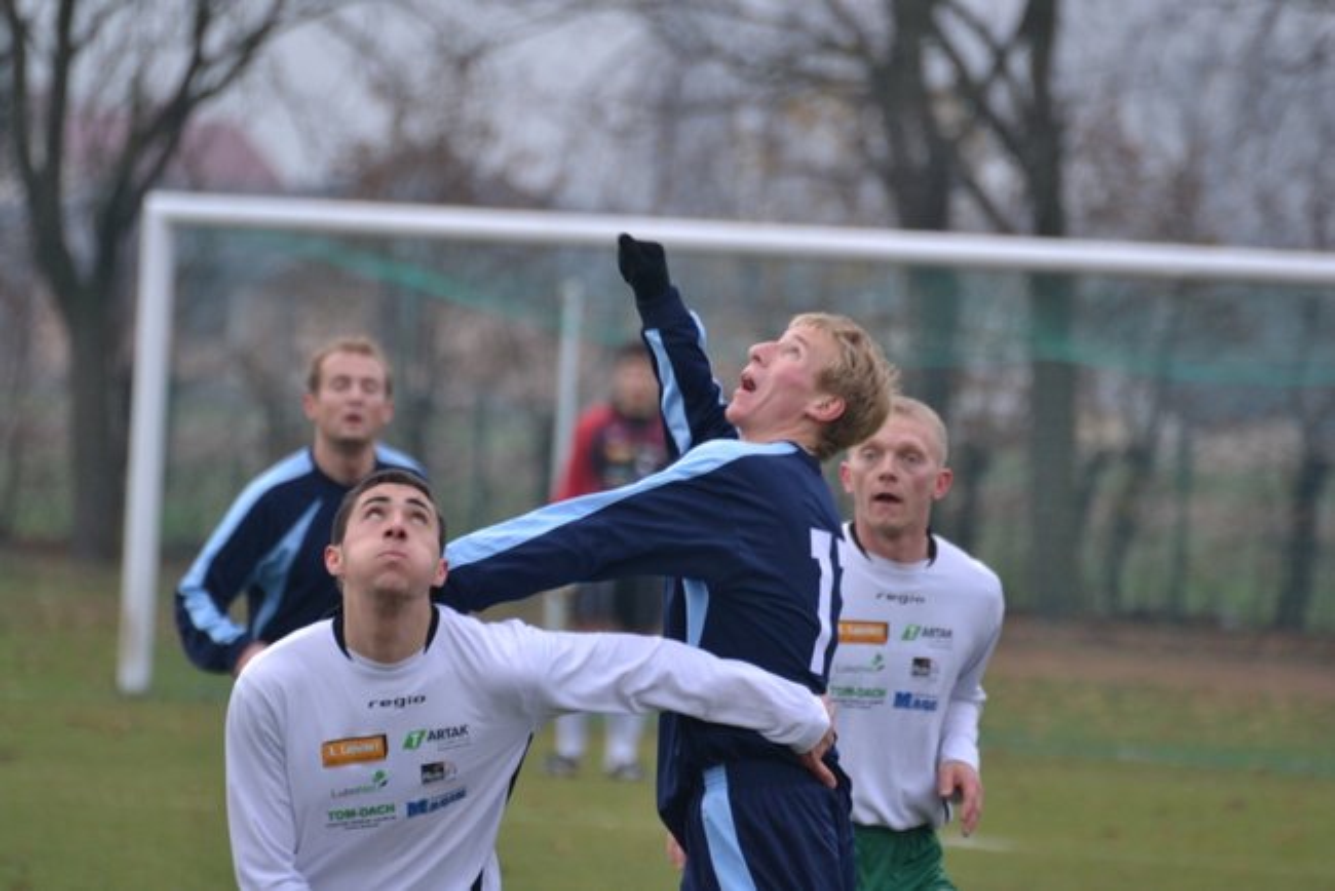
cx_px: 668
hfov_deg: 4.6
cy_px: 446
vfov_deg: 3.1
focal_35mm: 450
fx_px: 16694
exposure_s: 1/500
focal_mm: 300
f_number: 5.6
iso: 800
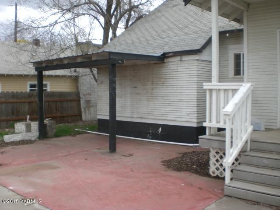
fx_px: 307
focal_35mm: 38
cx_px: 140
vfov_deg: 37.7
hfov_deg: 49.0
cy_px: 105
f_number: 3.1
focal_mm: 6.3
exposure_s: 1/160
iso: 50
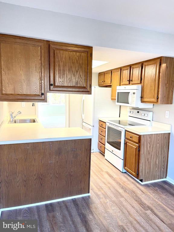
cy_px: 116
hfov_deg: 54.9
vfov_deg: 69.4
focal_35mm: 25
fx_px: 168
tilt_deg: -7.0
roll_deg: -1.6
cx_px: 87
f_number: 1.6
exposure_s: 1/60
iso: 80
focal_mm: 5.1
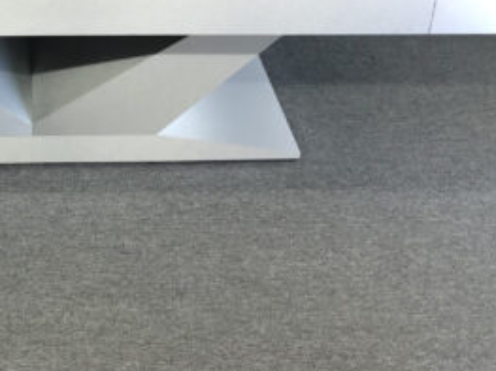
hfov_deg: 28.9
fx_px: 917
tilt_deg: -25.3
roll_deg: +0.9
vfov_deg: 21.7
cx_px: 38
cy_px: -36
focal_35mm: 64
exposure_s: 1/15
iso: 64
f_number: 1.8
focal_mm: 4
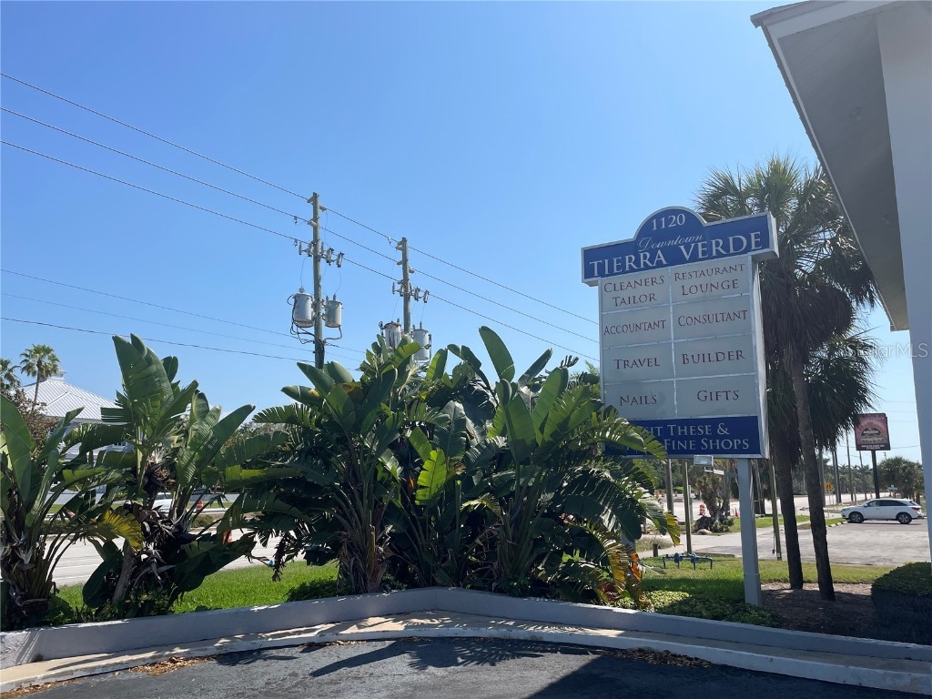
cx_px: 466
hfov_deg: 67.3
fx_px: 700
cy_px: 350
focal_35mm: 26
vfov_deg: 53.1
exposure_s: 1/4651
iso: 32
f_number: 1.6
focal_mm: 4.2
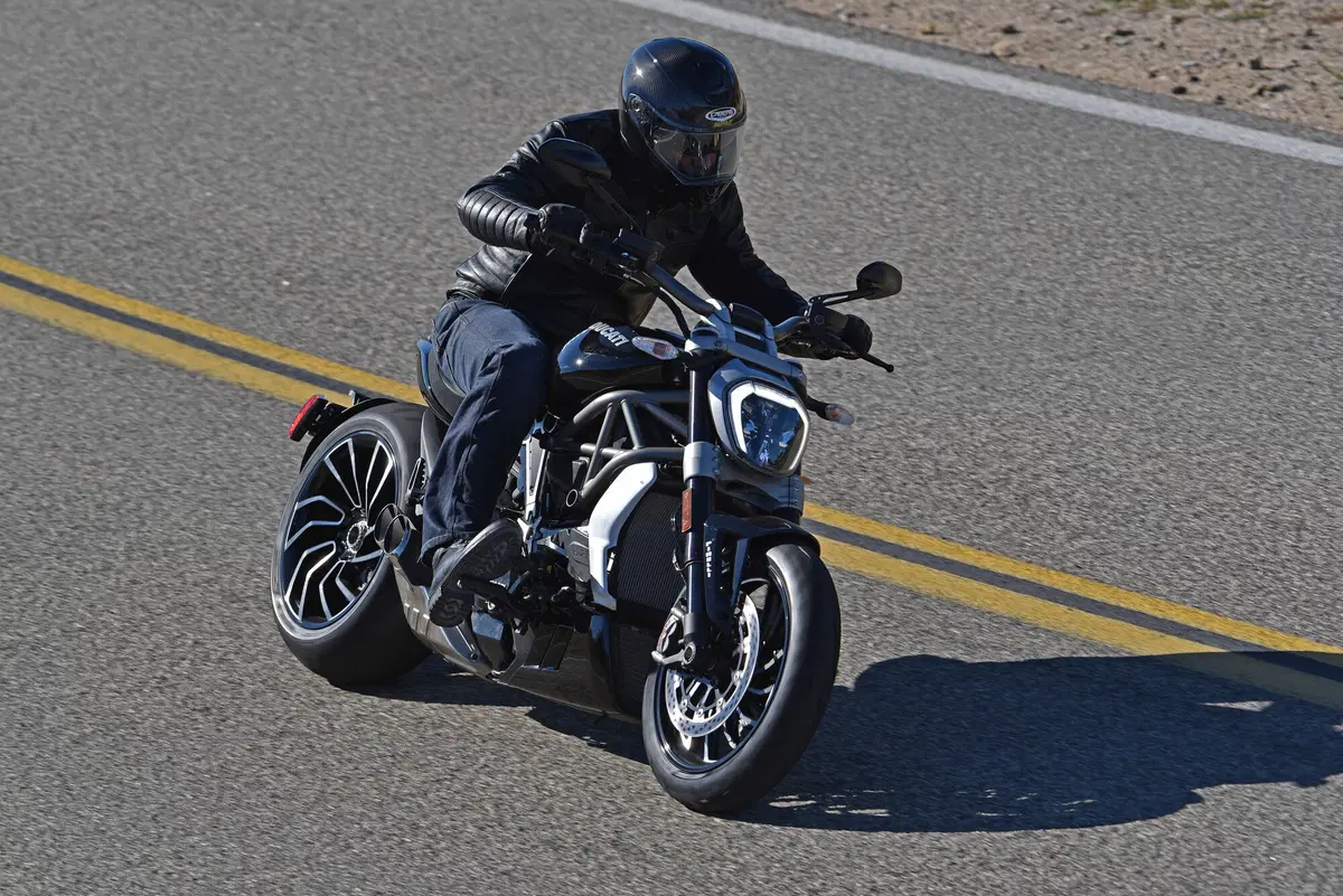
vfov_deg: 6.9
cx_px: 672
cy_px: 448
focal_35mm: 200
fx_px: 7463
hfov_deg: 10.3
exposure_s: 1/1000
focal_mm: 200
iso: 250
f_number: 7.1
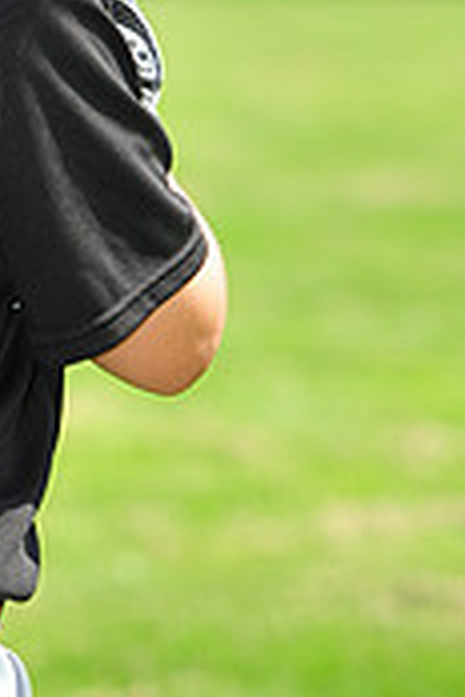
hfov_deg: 3.7
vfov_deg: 5.5
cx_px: -116
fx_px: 7246
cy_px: -288
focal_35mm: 374
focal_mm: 112
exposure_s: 1/1250
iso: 250
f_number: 4.5
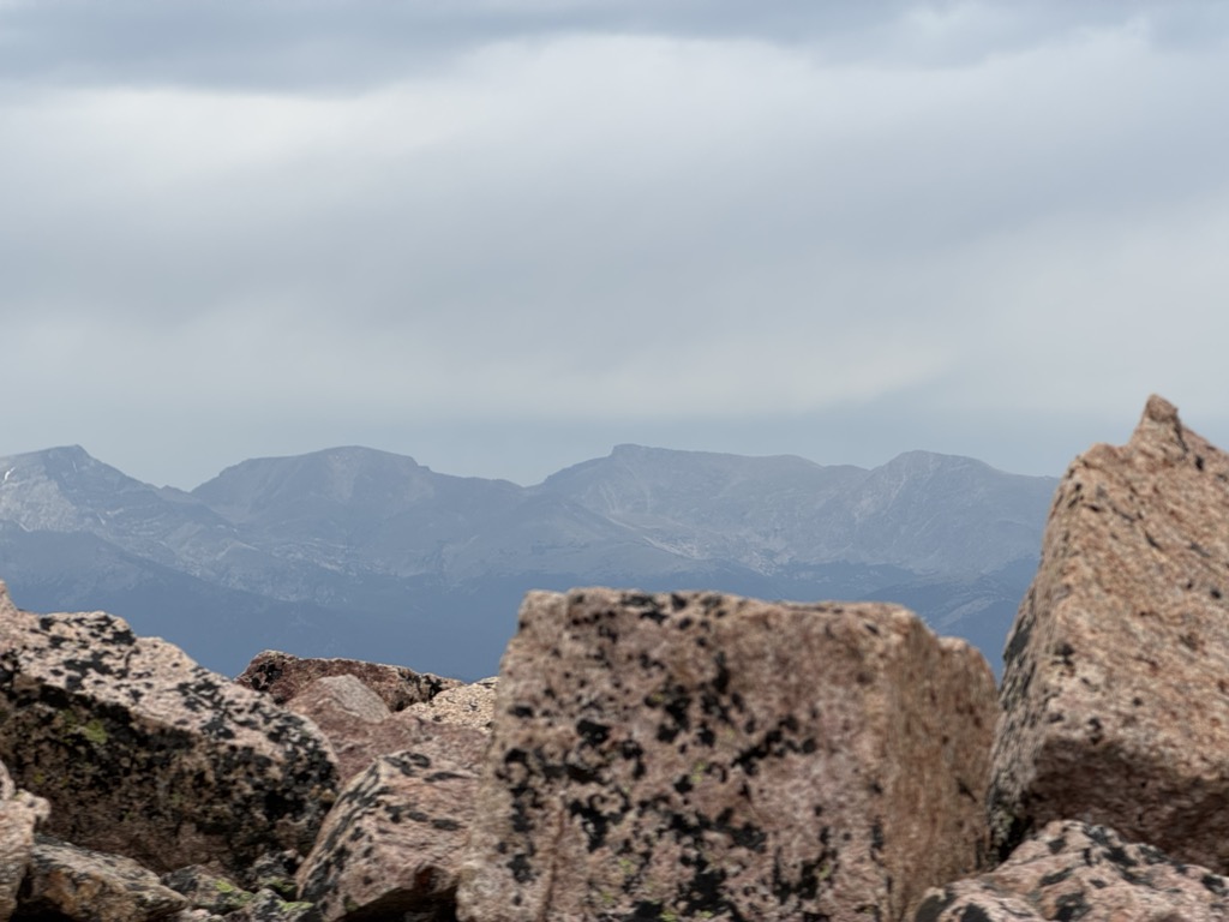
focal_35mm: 100
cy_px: 461
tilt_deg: +0.4
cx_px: 614
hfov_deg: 19.6
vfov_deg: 14.8
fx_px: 3550
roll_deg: +0.7
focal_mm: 16.89
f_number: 2.8
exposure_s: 1/830
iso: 20
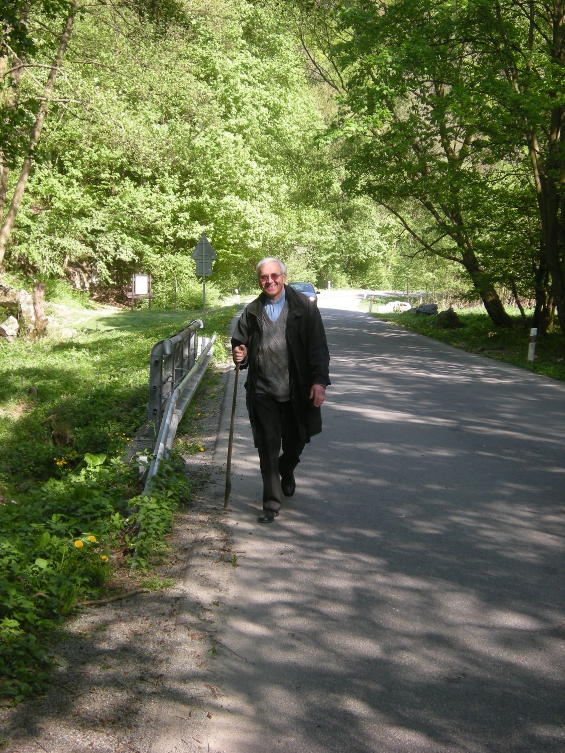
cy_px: 376
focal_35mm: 52
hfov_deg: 28.0
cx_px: 282
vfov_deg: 36.8
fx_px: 1132
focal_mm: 8.8
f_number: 3.8
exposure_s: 1/92
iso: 64
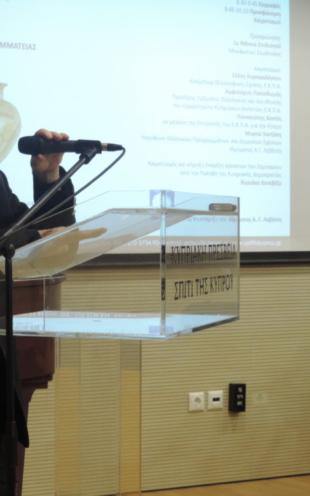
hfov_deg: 13.0
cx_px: 20
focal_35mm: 100
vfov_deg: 20.8
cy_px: 246
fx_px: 1352
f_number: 3.9
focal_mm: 12.4
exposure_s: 1/30
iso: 400
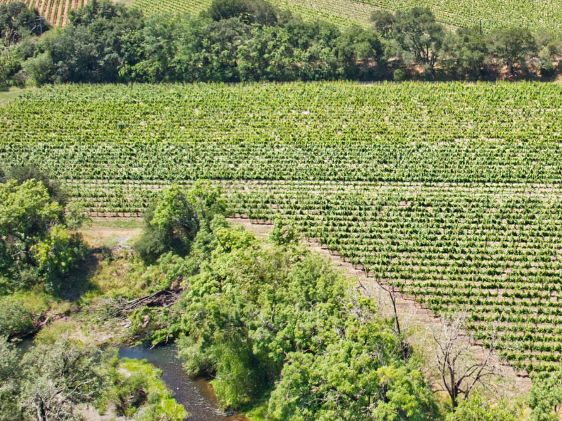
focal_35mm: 54
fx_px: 876
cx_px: 498
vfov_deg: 26.8
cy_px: 135
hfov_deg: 33.8
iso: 100
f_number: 6.3
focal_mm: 12.3
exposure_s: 1/400
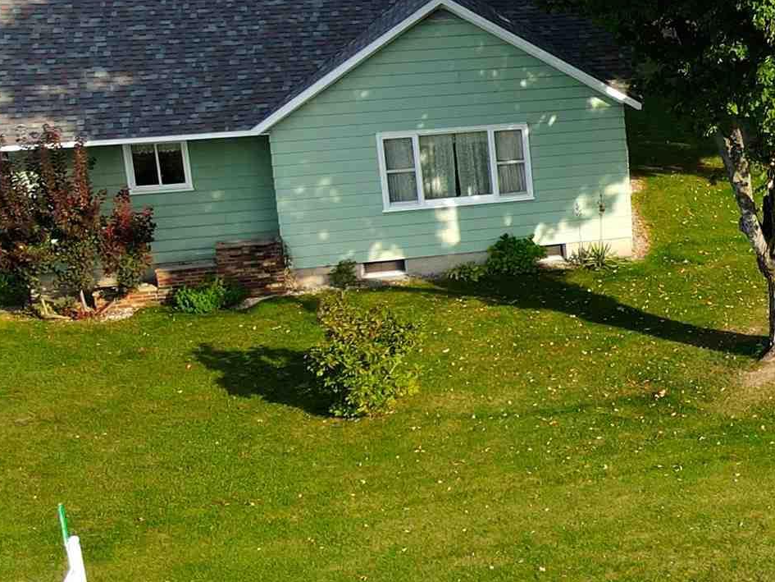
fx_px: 1747
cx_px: 1169
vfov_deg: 18.9
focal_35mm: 78
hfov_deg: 21.1
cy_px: 229
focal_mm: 4.5
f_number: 2.8
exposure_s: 1/250
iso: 100
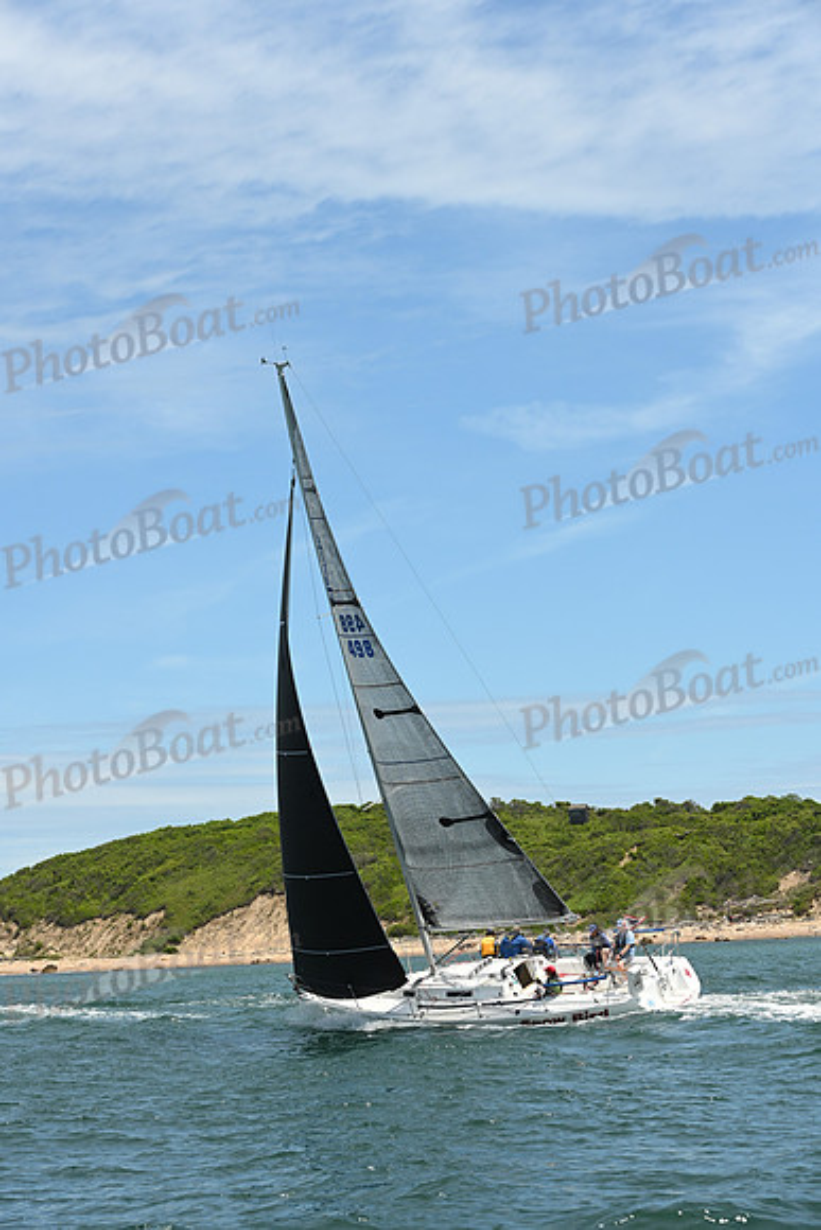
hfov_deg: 19.5
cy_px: 615
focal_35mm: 70
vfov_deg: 28.8
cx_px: 410
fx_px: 2393
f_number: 7.1
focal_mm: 70
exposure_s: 1/1000
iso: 320
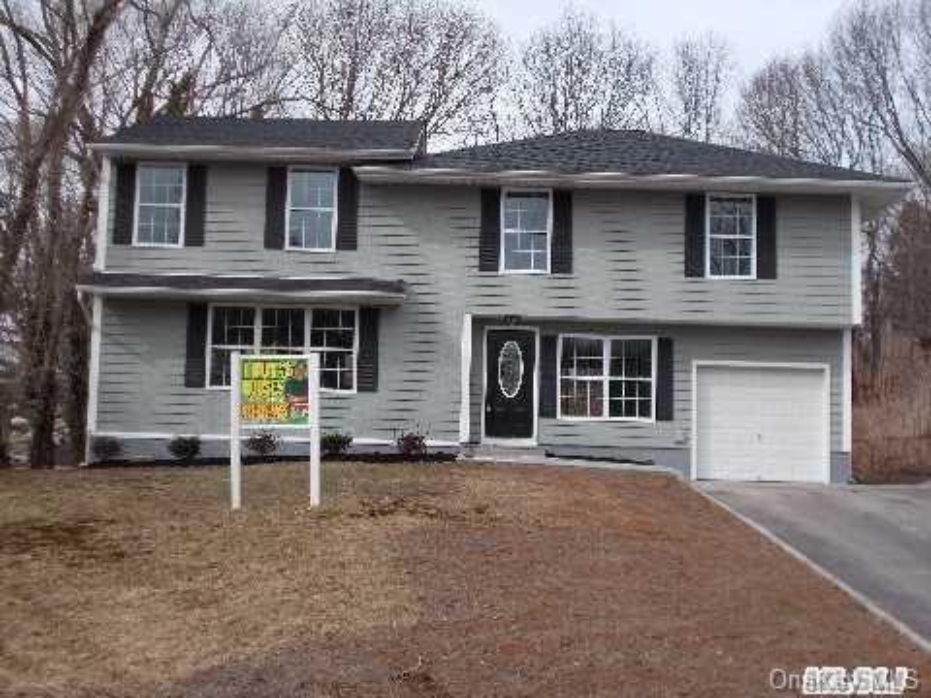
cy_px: 349
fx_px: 1345
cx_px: 466
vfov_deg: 29.1
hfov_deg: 38.2
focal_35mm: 50
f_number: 4.5
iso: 80
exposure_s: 1/320
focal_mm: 9
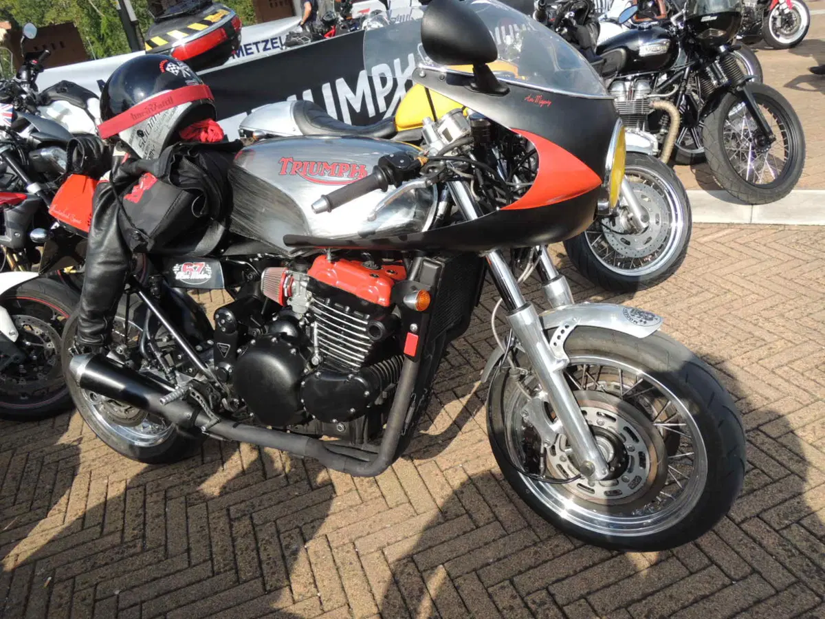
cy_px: 310
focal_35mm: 28
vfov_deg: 49.7
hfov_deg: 63.4
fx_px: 667
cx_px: 412
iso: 100
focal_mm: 5
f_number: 2.8
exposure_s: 1/800
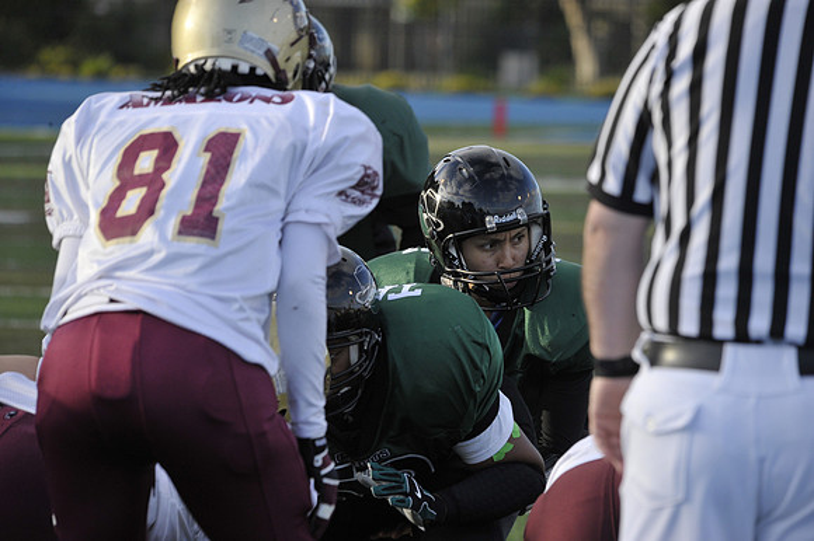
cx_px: 407
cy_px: 270
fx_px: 9039
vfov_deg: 3.4
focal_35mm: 400
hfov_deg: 5.2
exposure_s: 1/1000
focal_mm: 400
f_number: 10
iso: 2000
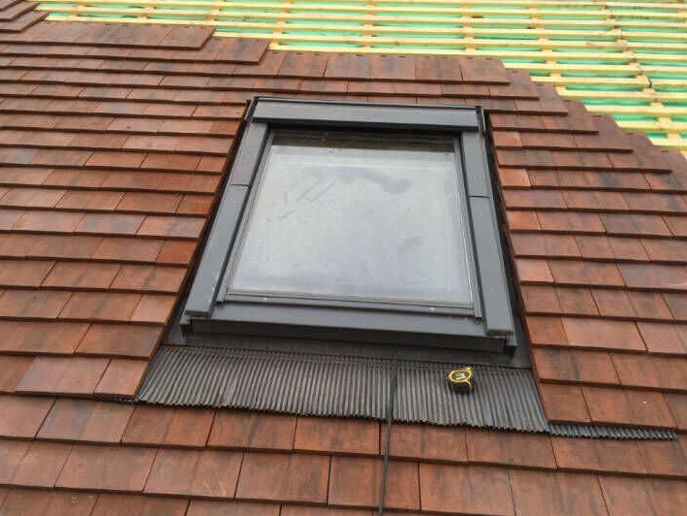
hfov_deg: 59.9
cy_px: 257
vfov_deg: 46.8
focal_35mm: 30
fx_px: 595
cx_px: 334
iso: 32
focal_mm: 4.2
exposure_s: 1/494
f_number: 2.2
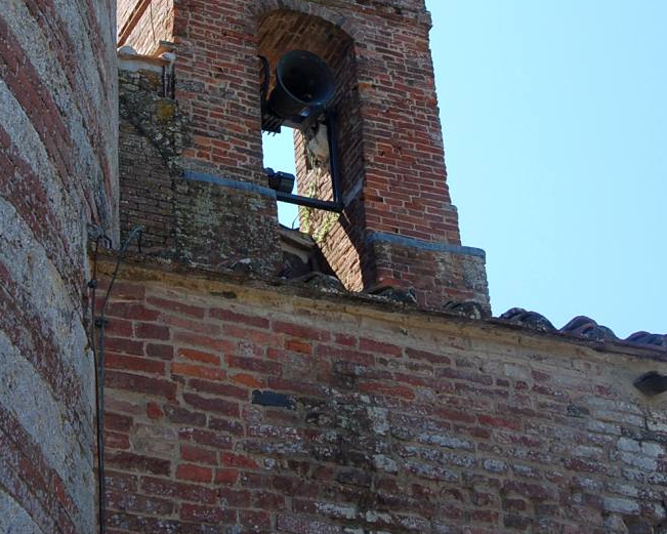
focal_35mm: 90
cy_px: 99
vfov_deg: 16.9
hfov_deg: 21.3
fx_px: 1777
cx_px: 336
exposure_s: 1/250
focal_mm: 42
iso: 400
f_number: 10
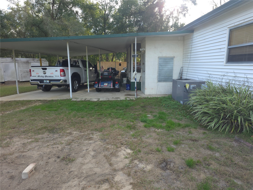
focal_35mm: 23
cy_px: 95
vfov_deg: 58.9
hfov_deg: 73.9
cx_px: 126
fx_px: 168
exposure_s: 1/120
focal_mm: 6.3
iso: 20
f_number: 1.7
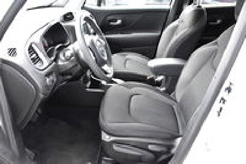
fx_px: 225
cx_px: 123
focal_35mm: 33
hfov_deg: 57.3
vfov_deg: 39.9
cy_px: 82
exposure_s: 1/60
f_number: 3.5
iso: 1400
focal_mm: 22
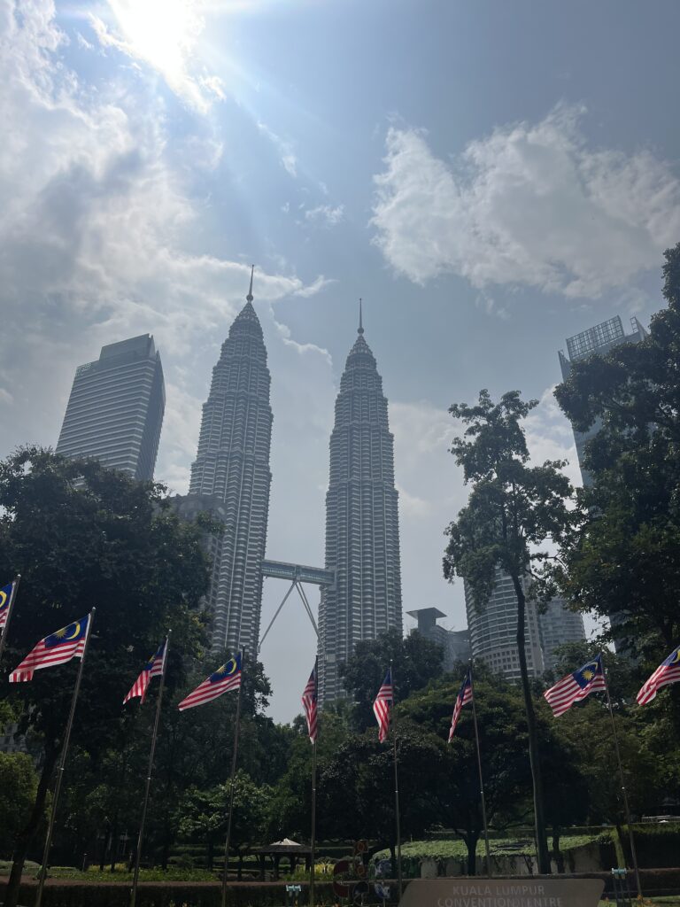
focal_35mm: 26
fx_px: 681
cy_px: 454
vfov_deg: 67.3
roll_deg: -0.5
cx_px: 340
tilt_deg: +29.6
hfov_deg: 53.1
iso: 50
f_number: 1.6
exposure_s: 1/17241
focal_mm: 5.1
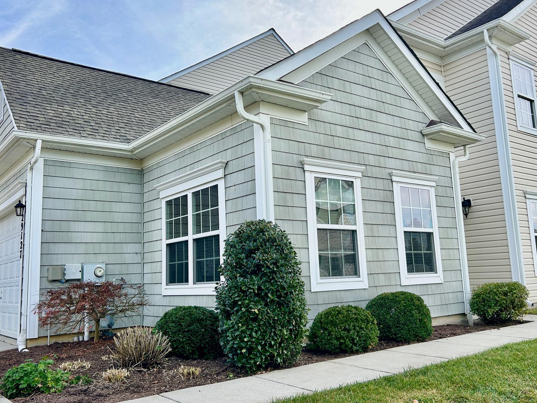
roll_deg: +3.4
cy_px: 192
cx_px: 272
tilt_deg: +7.8
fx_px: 496
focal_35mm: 32
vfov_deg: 44.1
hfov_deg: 56.8
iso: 50
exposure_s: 1/2252
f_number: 1.5
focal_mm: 5.7
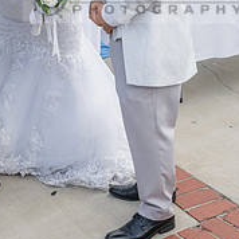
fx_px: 672
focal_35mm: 86
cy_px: -9
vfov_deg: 19.5
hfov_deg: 20.2
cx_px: 140
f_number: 8
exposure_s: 1/125
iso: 200
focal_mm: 31
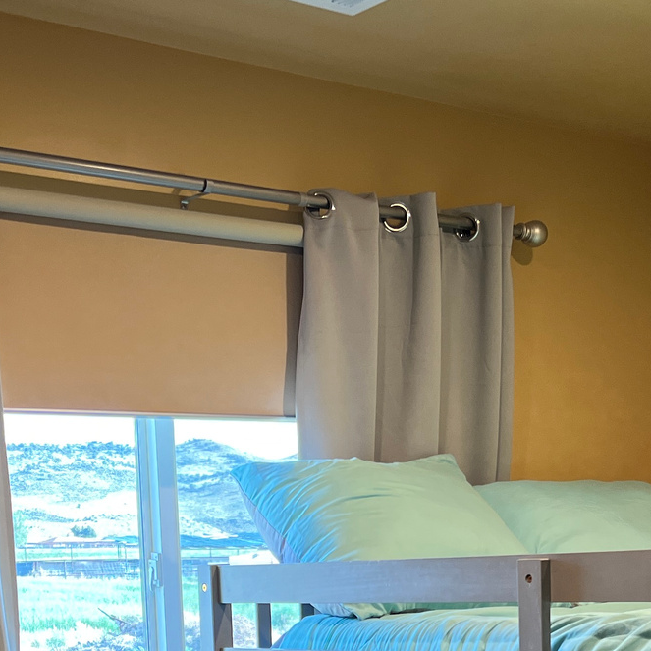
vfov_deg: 23.0
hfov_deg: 24.3
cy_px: 707
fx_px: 1511
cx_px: 273
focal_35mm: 71
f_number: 1.5
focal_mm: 5.7
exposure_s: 1/120
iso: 125
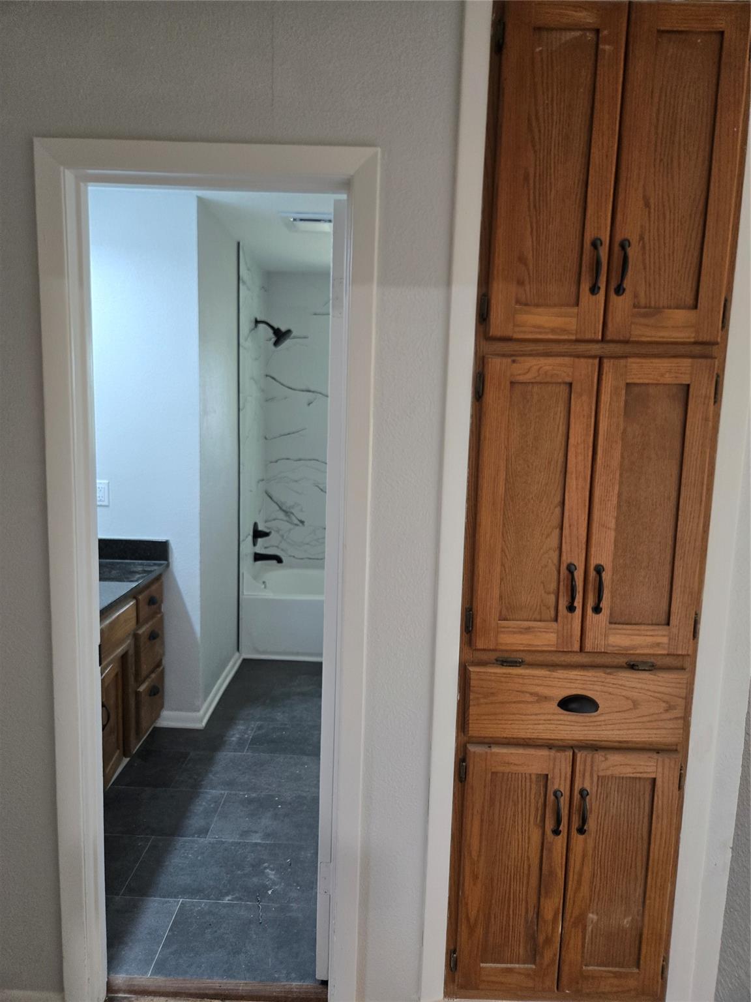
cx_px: 376
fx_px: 665
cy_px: 501
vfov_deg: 73.9
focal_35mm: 23
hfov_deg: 58.9
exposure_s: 1/120
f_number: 1.8
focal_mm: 5.4
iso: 320
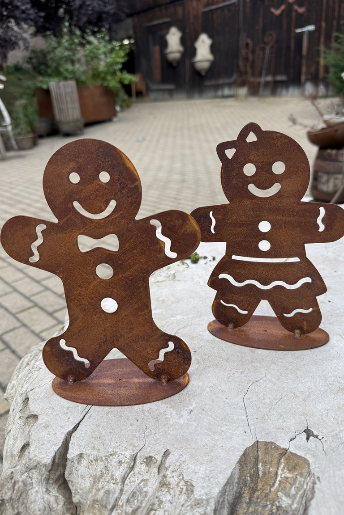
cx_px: 183
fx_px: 373
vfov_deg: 69.4
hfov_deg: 49.5
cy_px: 251
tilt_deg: -19.5
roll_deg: +2.5
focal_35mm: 26
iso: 80
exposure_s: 1/832
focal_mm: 6.76
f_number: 1.78
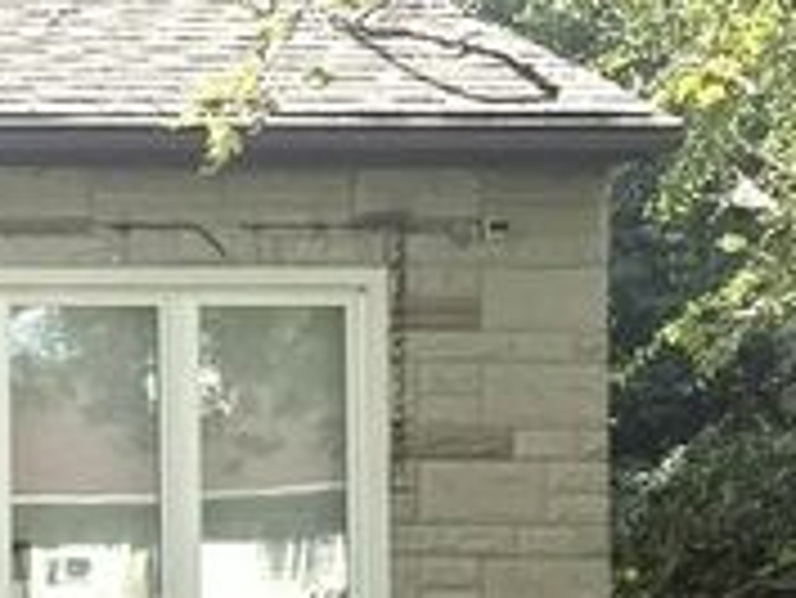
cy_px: 472
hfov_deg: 12.0
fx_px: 3198
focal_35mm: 139
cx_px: -967
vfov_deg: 10.7
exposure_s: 1/1949
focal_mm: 6.76
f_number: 1.78
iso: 100
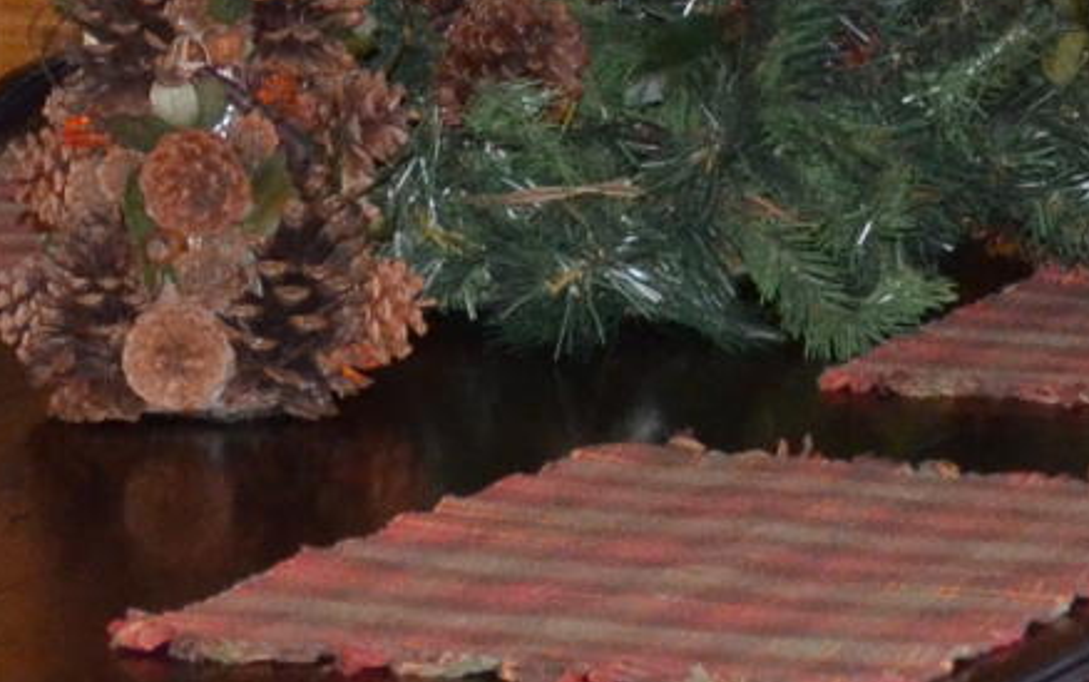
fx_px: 7451
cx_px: 691
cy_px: -489
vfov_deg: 5.2
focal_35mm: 251
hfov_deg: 8.4
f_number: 4
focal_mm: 24
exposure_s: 1/60
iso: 1600
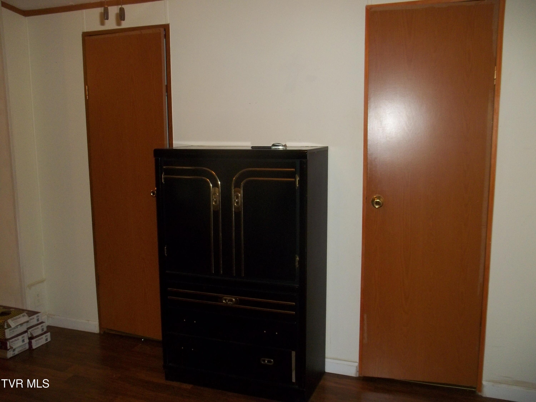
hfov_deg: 55.4
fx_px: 511
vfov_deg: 42.9
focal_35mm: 33
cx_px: 268
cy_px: 201
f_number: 3.3
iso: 160
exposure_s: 1/60
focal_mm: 5.9
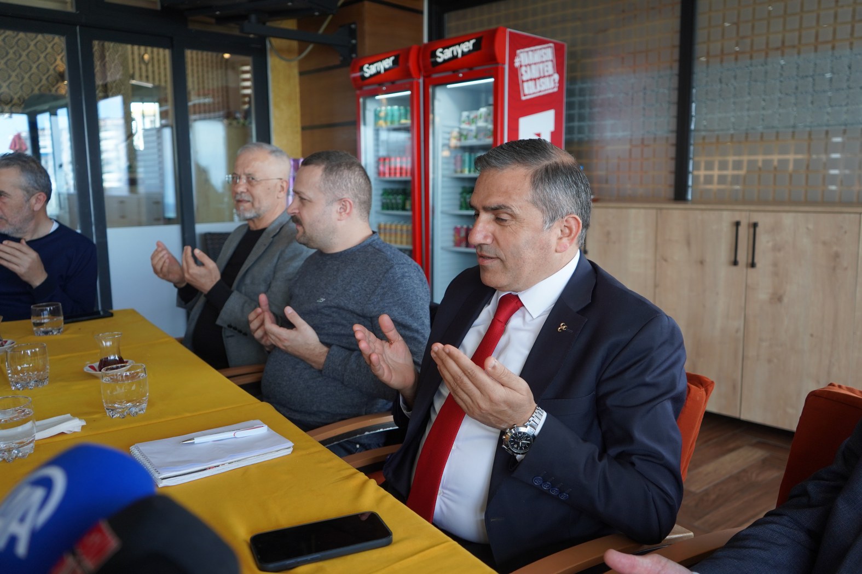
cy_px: 287
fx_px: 694
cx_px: 431
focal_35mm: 29
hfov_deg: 63.7
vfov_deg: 45.0
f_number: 4
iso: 500
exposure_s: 1/160
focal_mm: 29
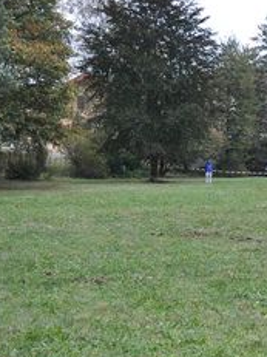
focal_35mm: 106
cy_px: 186
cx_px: 369
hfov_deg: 13.3
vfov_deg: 18.6
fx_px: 1091
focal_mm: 34
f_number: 6.3
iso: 800
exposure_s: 1/320
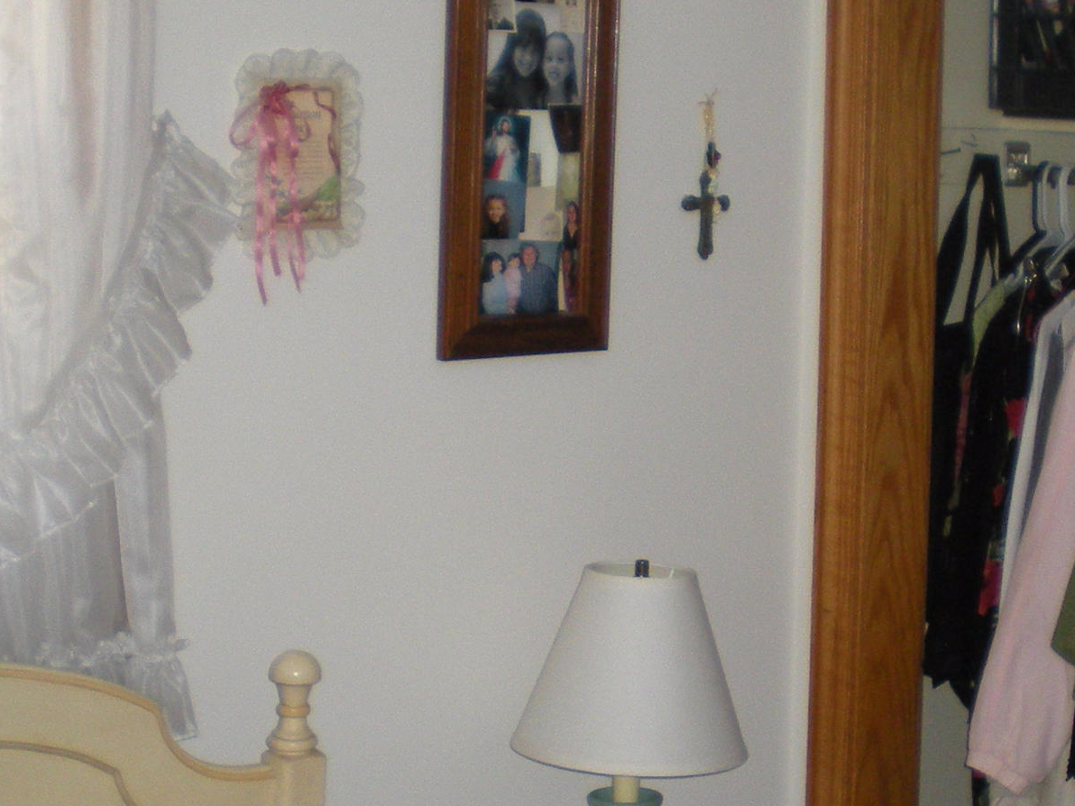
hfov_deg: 22.8
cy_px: 474
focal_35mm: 85
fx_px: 2640
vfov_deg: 17.4
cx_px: 782
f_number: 3.1
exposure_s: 1/60
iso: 151
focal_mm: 6.3
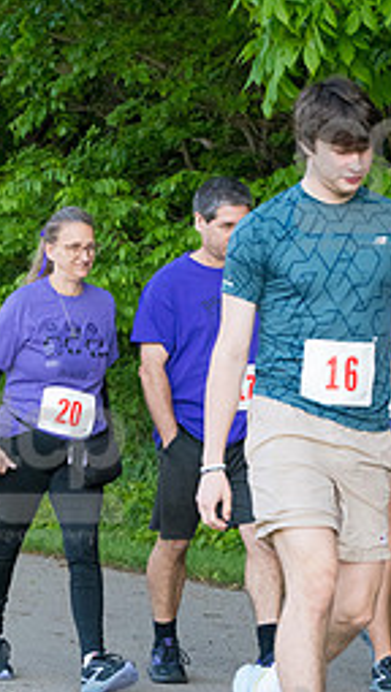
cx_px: 60
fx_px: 2646
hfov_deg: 8.4
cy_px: 467
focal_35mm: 144
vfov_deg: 14.9
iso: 4000
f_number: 5.6
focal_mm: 78
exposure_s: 1/1600
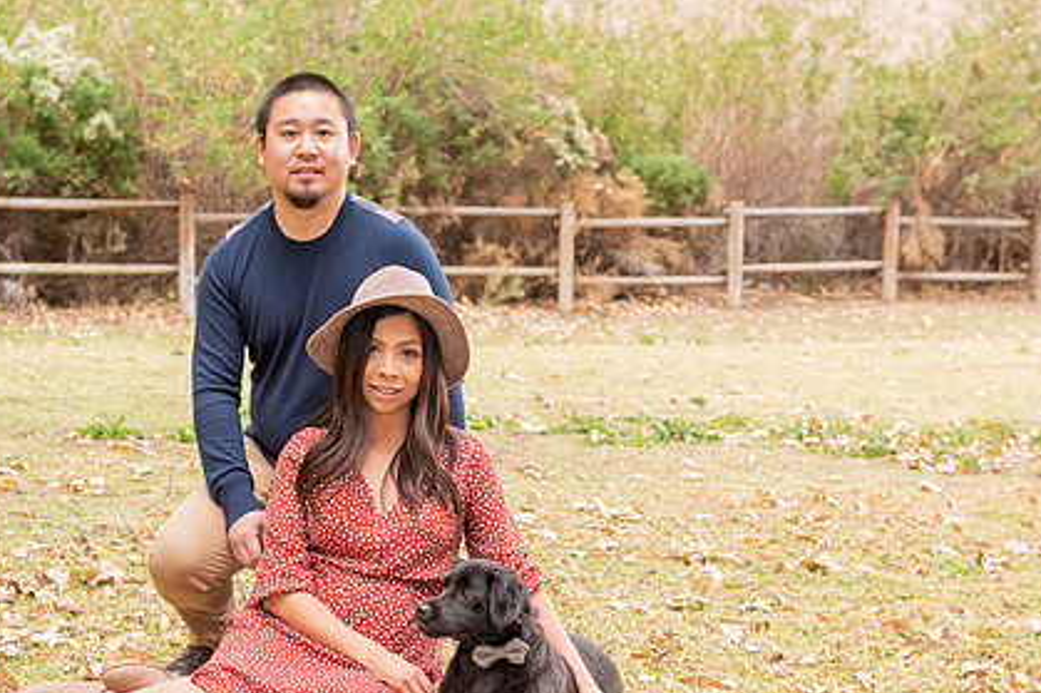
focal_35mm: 72
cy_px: 419
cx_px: 410
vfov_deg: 18.9
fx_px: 2081
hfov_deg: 28.0
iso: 320
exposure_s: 1/125
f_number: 5
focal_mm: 52
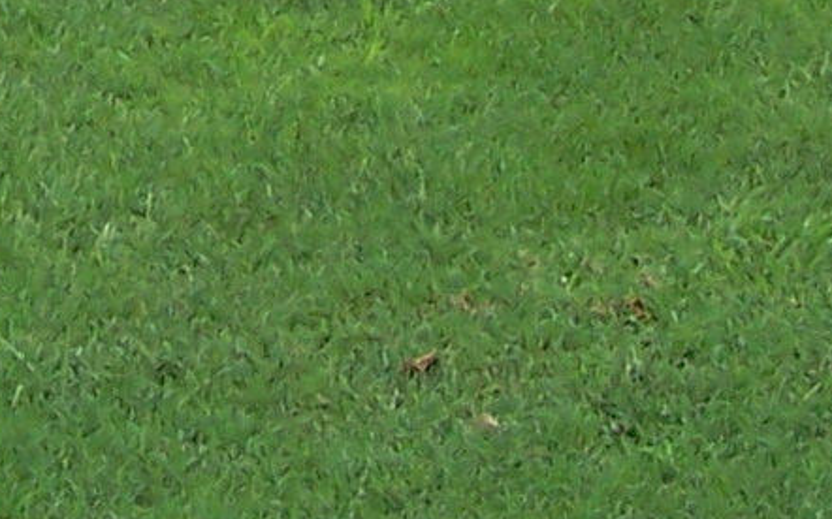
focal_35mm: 235
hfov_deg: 8.9
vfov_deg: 5.3
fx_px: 5327
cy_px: -1015
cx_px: 2
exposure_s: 1/800
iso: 80
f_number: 2.8
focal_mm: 6.3
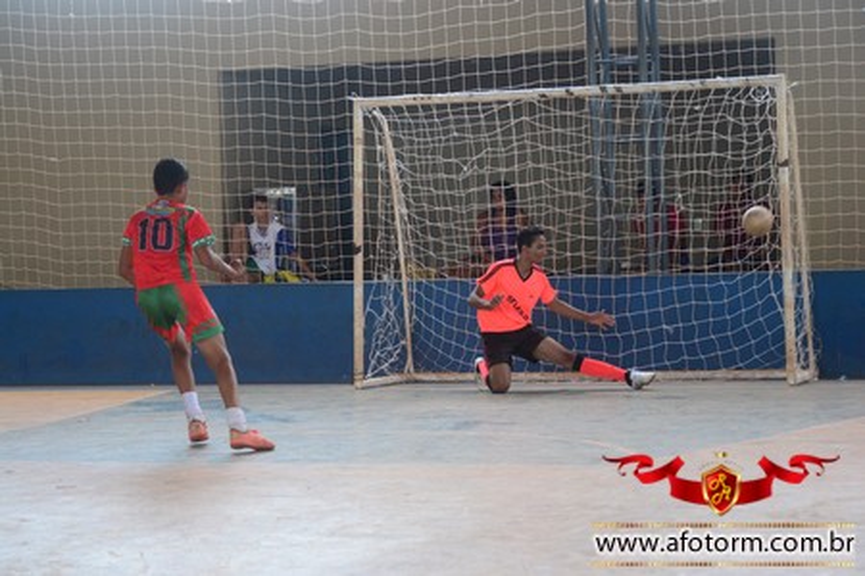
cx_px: 432
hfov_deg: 21.9
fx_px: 2234
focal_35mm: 93
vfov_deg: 14.7
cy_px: 288
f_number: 5
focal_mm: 62
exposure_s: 1/400
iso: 800
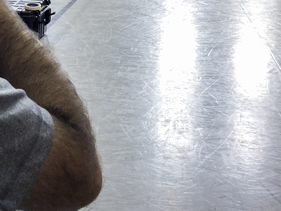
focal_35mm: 65
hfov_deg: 29.6
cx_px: 90
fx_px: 528
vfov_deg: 21.3
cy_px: -31
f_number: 1.8
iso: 25
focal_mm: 4
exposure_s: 1/35
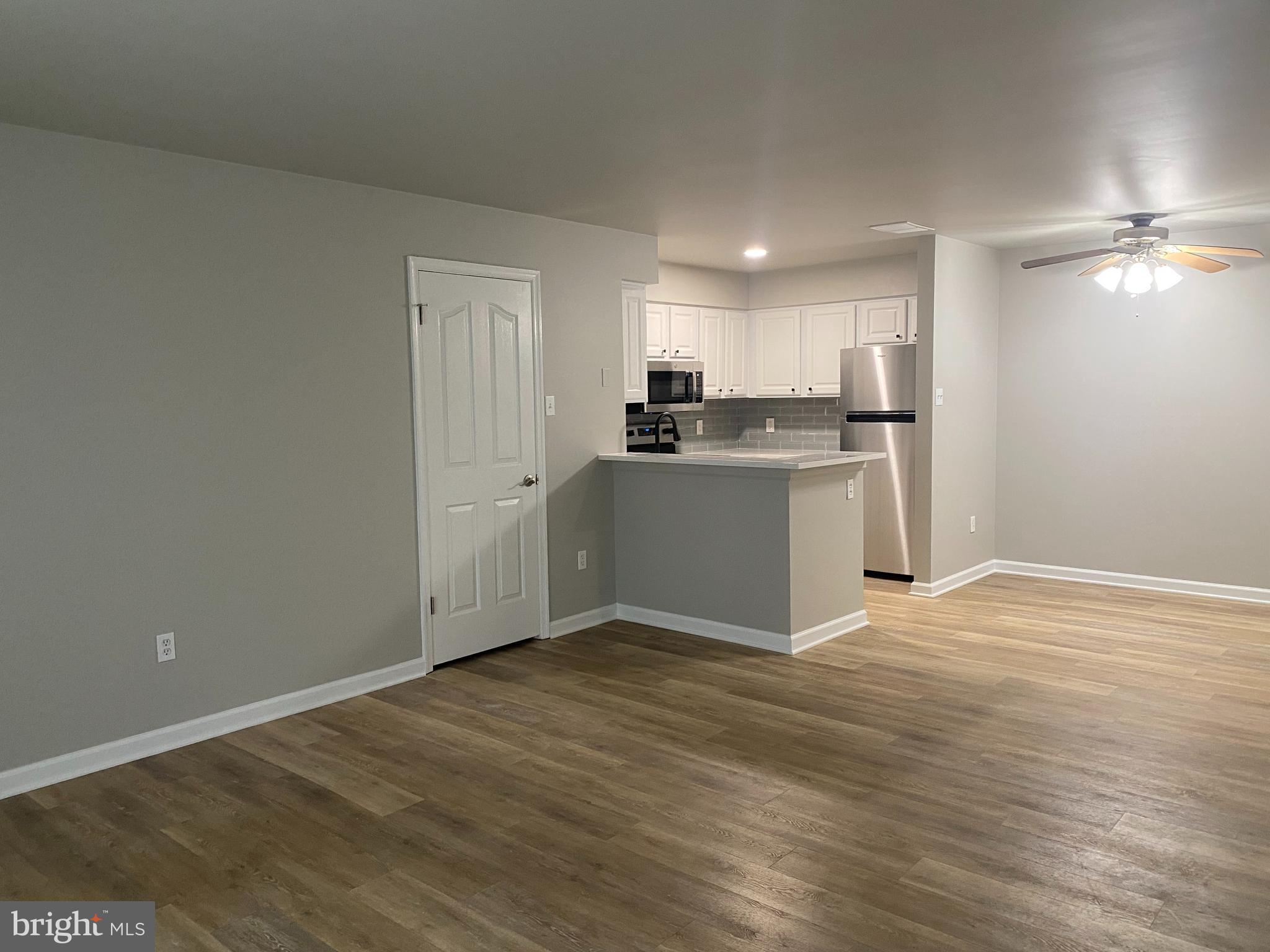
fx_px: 954
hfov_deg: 67.3
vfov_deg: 53.1
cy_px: 476
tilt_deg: -4.4
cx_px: 635
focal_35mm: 26
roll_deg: +0.9
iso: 250
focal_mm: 4.25
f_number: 1.8
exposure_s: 1/60
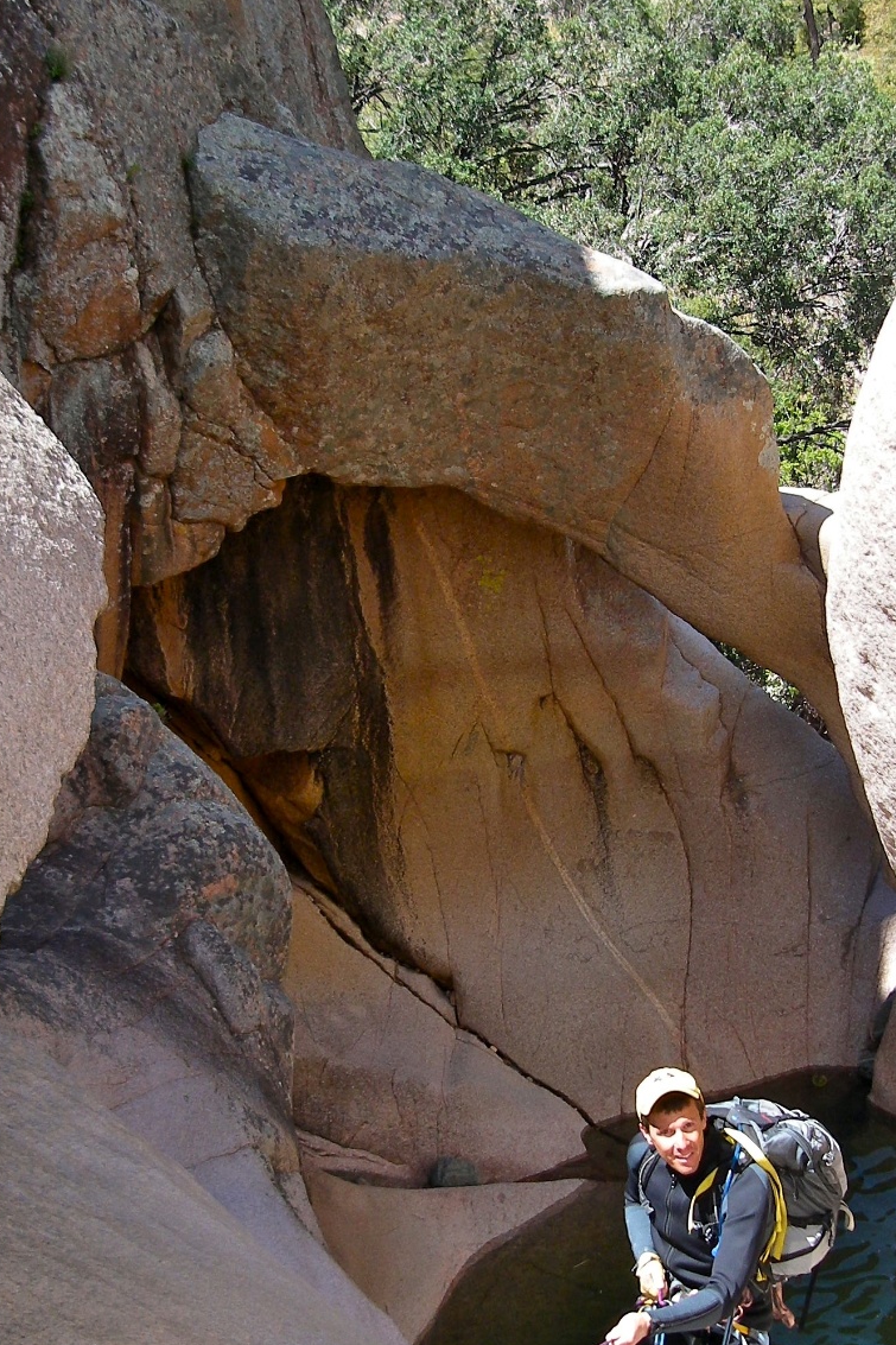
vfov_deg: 28.0
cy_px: 770
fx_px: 2689
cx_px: 450
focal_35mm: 72
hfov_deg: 18.9
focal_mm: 8.1
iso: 64
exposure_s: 1/250
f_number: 3.5
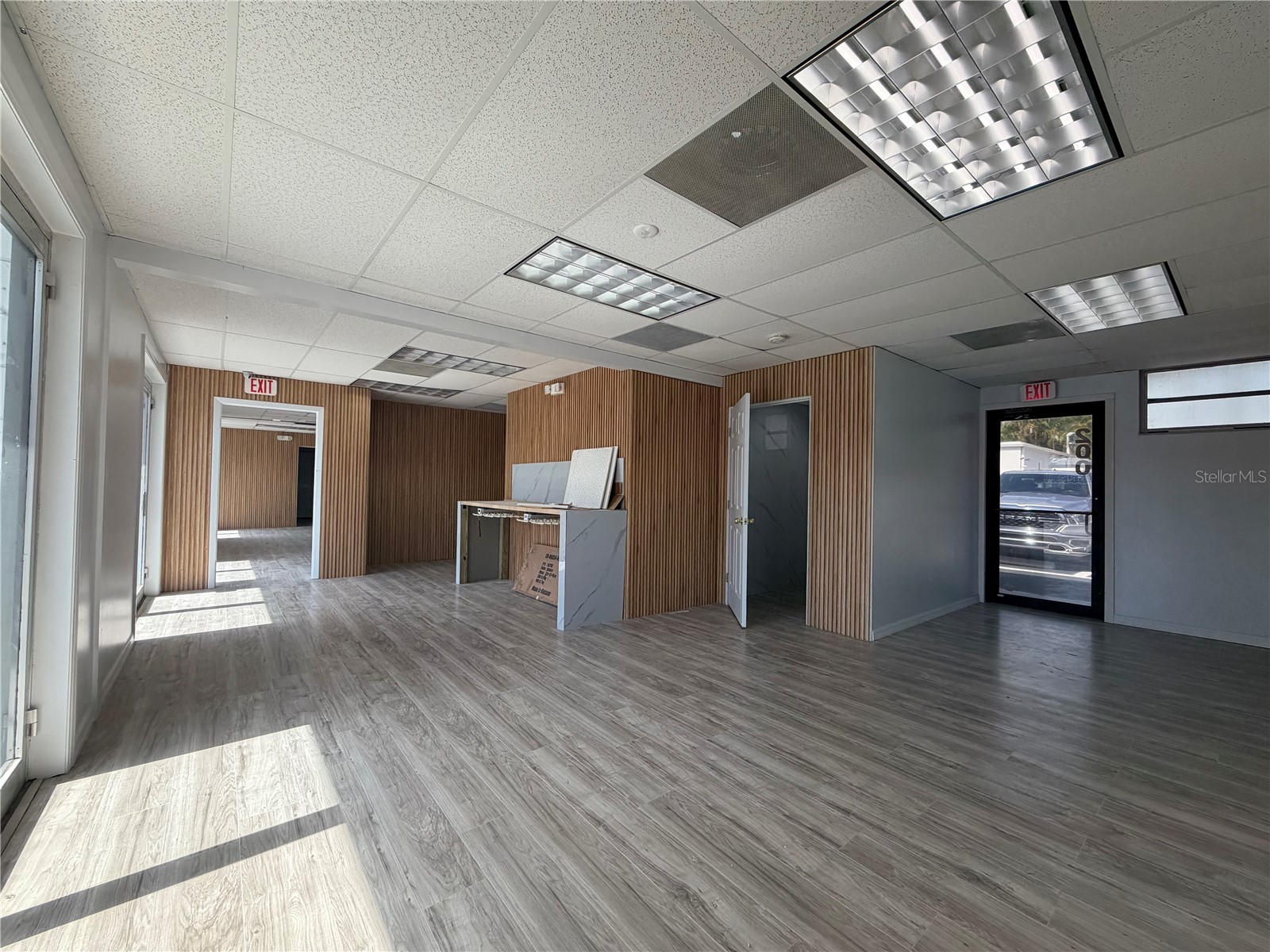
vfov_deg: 85.7
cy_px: 476
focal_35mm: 14
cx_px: 635
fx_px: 514
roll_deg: -1.1
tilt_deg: +0.8
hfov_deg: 102.1
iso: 64
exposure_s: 1/502
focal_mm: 2.22
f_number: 2.2
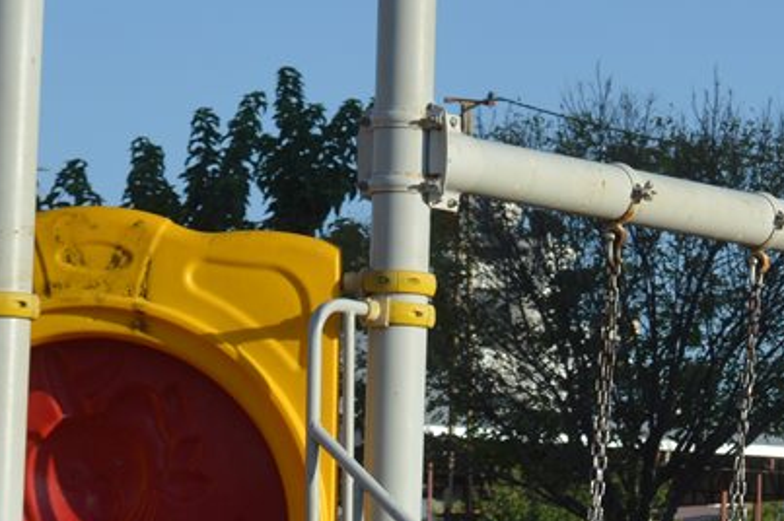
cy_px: 690
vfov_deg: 5.8
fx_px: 5092
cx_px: 1017
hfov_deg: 8.7
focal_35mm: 234
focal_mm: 46
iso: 100
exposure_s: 1/250
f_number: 8
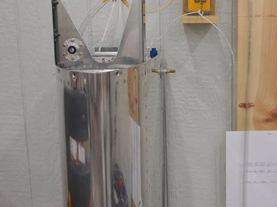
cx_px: 181
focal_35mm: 42
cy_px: 70
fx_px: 336
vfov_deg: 34.1
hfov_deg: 44.2
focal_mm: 4.5
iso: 140
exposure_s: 1/30
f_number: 3.7
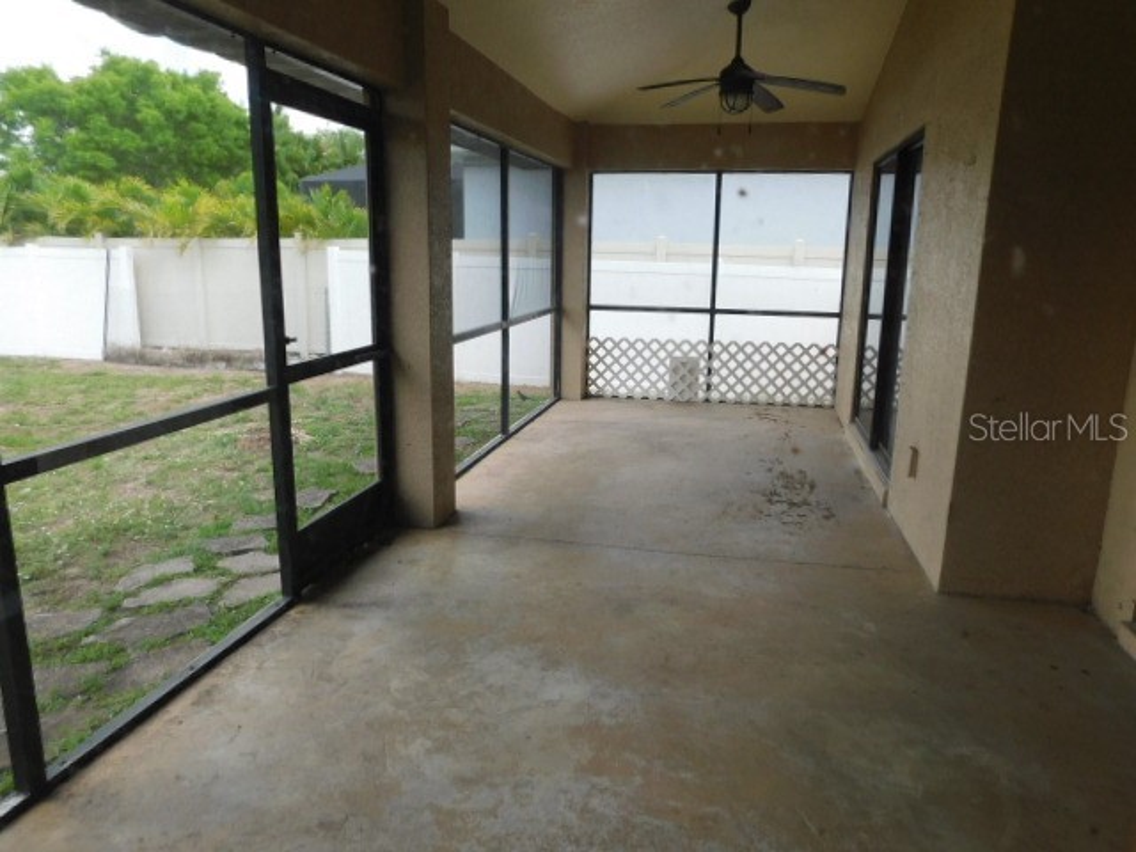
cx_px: 568
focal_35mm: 24
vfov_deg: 56.8
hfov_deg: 71.6
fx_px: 788
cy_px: 426
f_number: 3
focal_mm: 4.1
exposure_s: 1/100
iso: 125
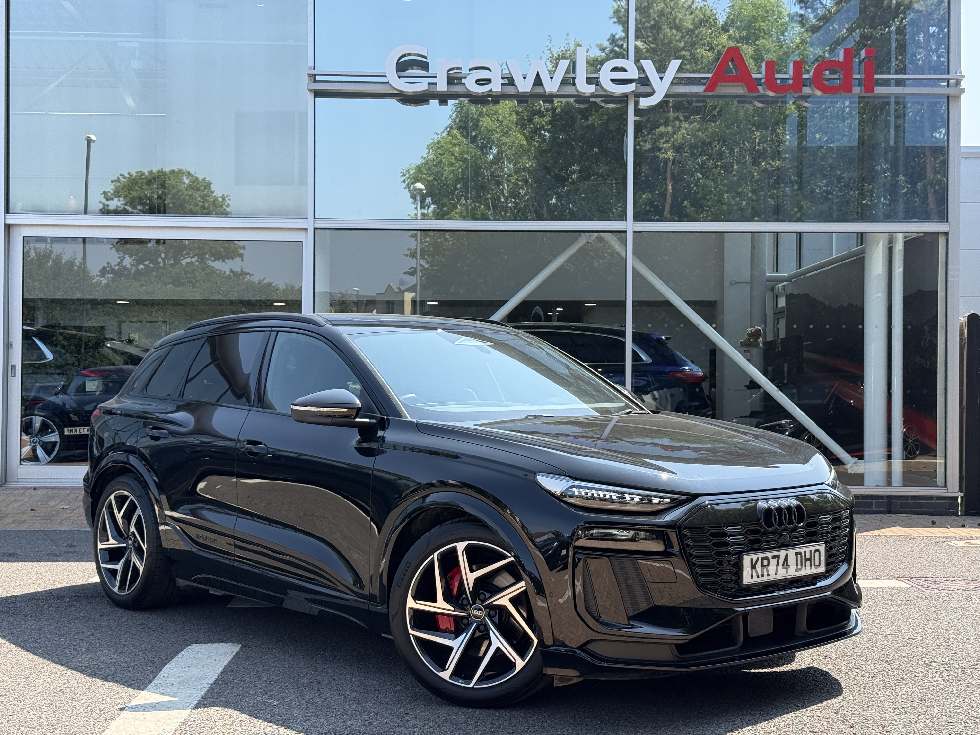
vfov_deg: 30.3
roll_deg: -0.2
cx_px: 490
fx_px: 1359
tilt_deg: +1.4
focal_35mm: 48
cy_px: 368
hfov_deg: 39.7
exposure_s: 1/1403
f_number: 1.78
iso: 80
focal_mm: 6.76
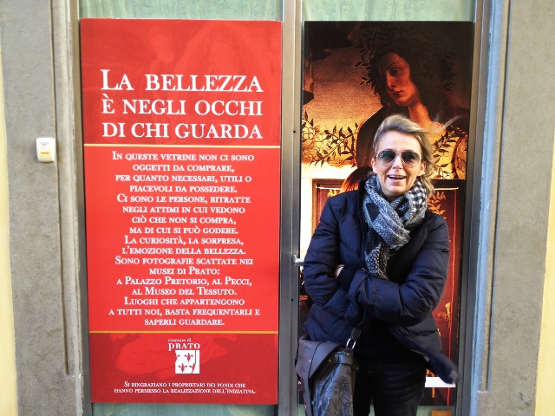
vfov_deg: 40.7
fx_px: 561
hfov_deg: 52.6
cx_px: 278
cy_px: 208
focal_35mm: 35
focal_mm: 4.28
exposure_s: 1/24
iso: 50
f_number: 2.4
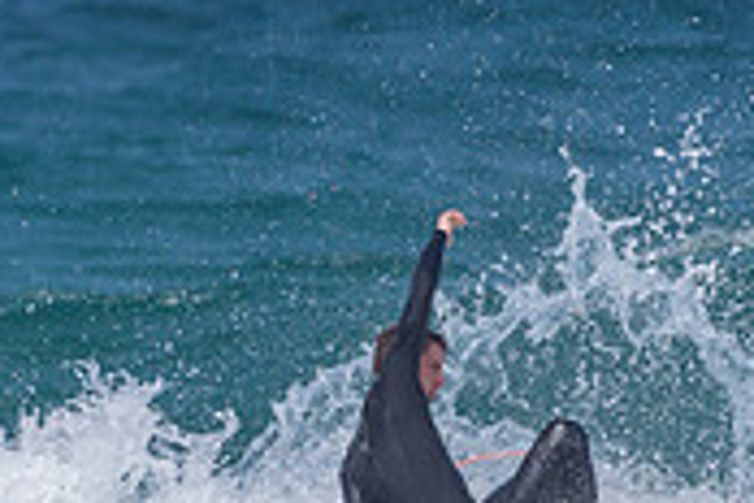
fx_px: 42933
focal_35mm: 2050
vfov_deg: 0.7
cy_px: 423
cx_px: 456
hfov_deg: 1.0
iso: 90
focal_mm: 500
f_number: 5.6
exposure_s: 1/2000
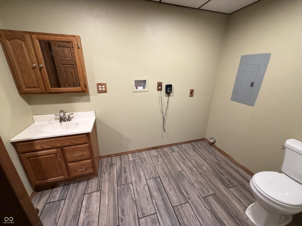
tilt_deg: -20.7
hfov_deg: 102.1
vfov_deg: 85.7
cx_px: 151
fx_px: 122
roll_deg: -0.5
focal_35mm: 14
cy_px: 113
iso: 500
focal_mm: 2.22
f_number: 2.2
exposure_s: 1/60
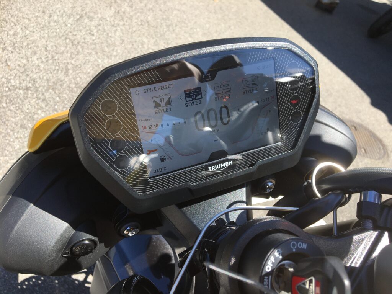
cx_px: 196
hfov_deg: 61.7
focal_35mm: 29
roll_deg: -24.6
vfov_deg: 48.2
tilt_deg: -37.4
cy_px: 147
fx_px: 328
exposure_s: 1/615
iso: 25
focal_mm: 4.15
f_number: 2.2
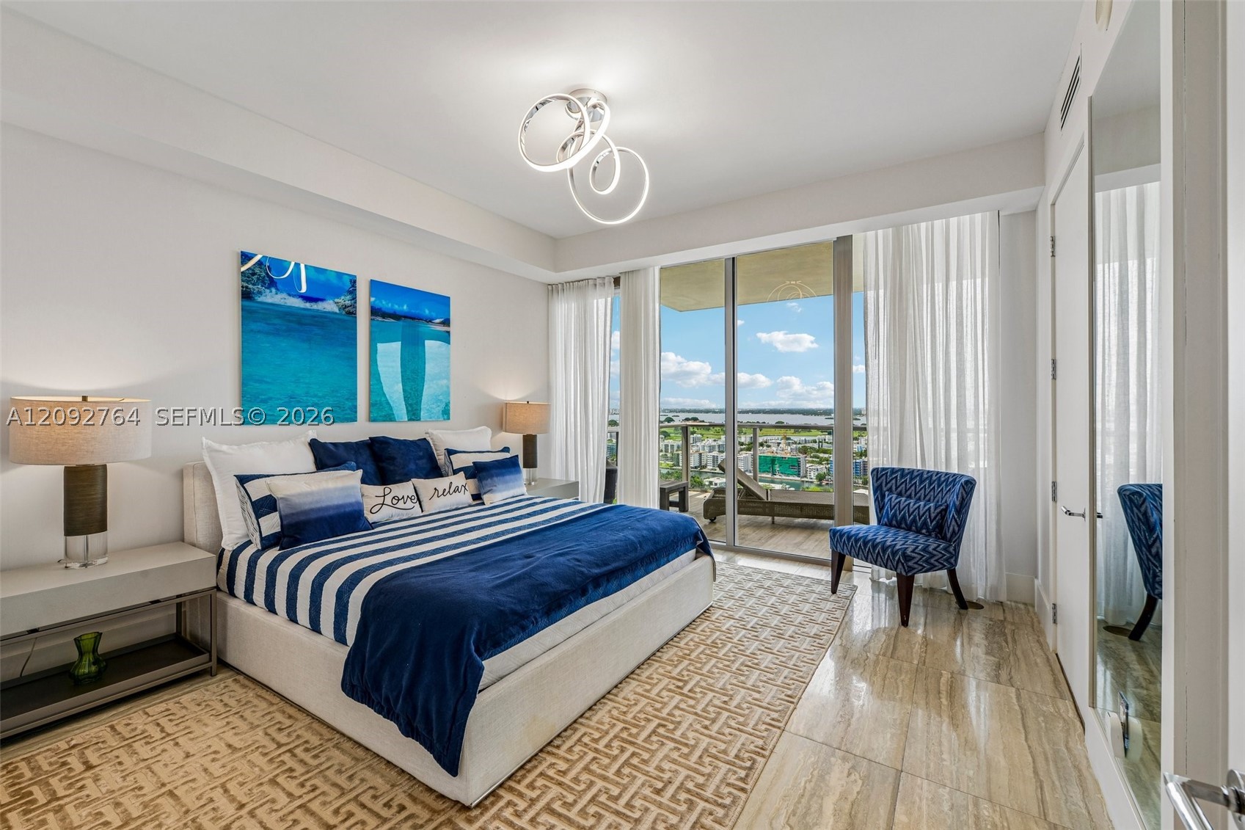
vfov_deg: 77.3
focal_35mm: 15
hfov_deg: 100.4
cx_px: 622
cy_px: 415
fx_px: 519
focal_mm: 15
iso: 200
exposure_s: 1/50
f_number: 9
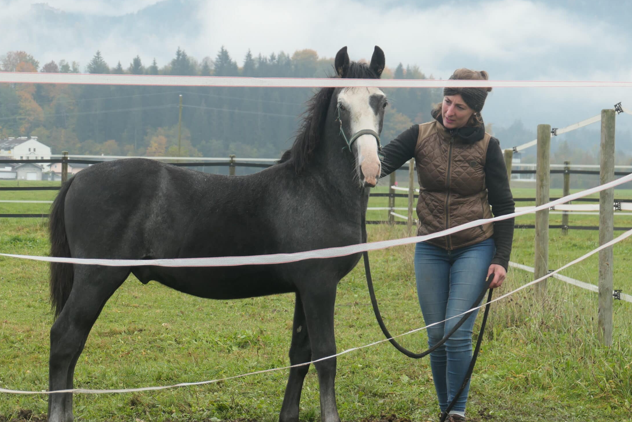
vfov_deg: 10.3
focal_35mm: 133
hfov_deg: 15.4
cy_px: 238
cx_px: 292
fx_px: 2335
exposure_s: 1/125
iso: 200
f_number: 5.4
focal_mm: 41.7
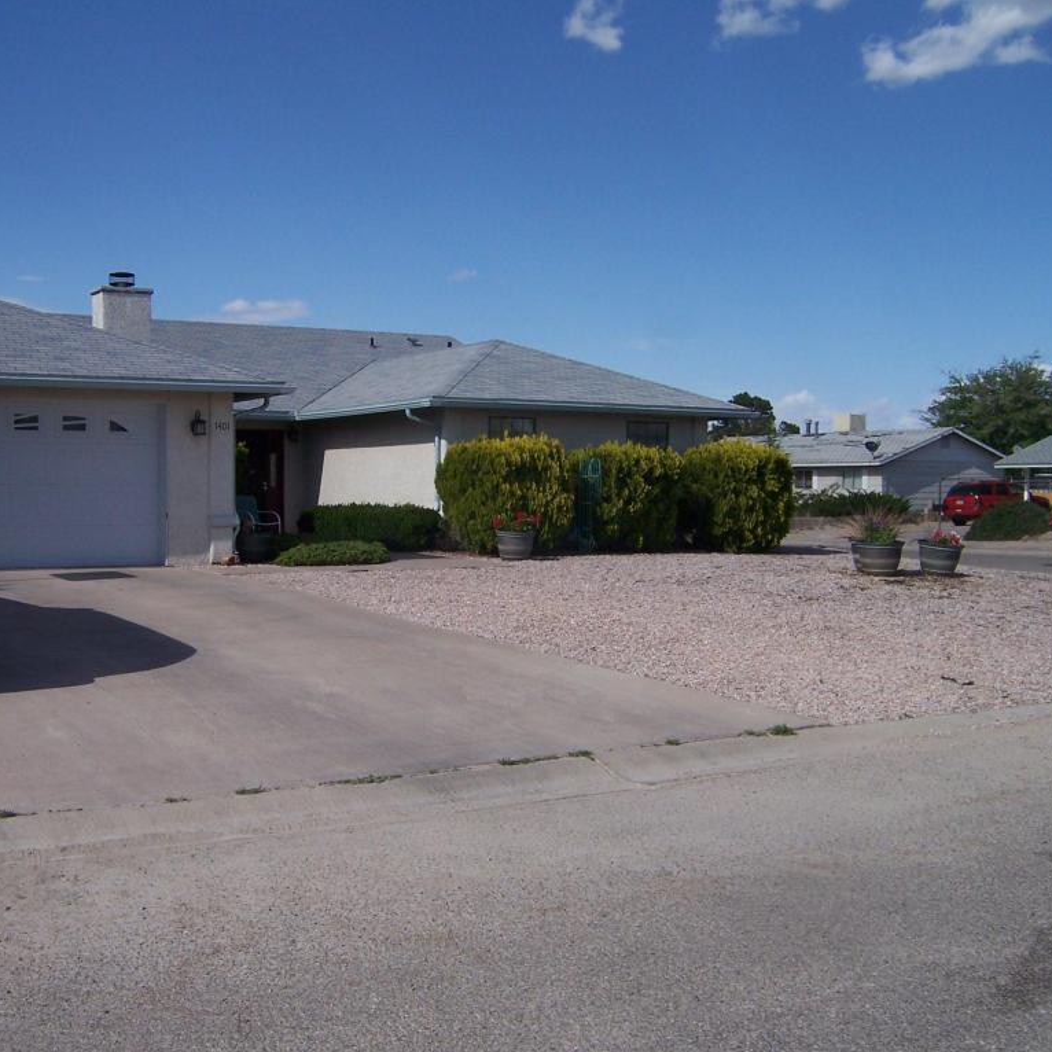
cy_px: 526
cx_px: 390
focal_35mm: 39
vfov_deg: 42.8
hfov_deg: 42.5
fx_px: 1341
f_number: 4
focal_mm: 5.5
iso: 80
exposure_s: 1/1000
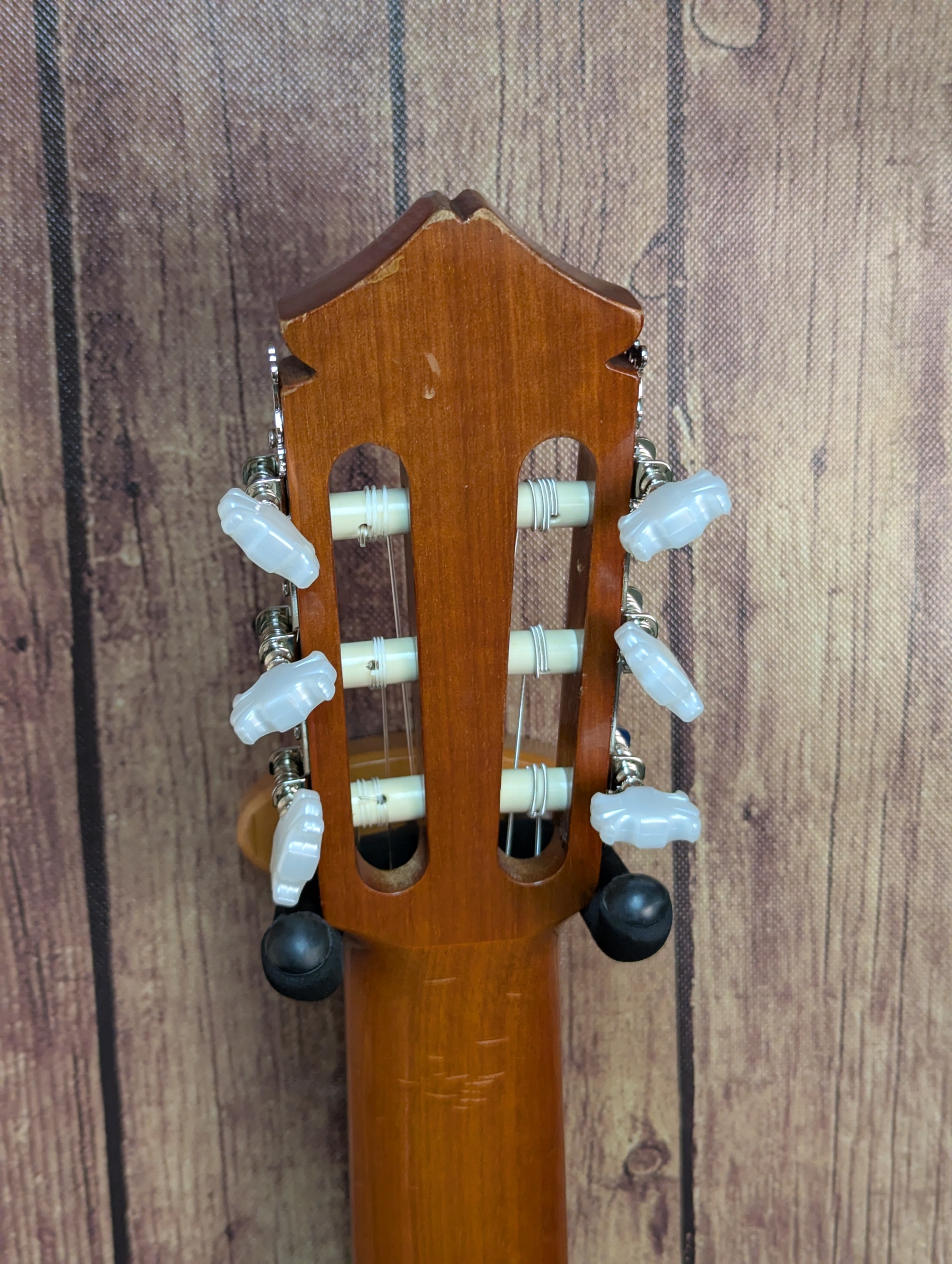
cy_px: 632
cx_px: 476
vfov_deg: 39.6
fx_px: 1755
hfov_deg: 30.3
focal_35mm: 48
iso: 294
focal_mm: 6.81
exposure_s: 1/120
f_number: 1.85
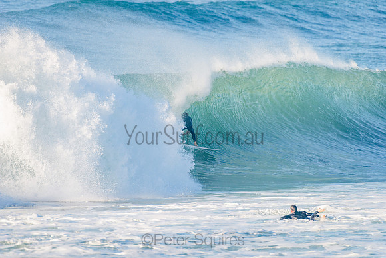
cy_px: 129
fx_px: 5362
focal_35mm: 500
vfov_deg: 2.8
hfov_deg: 4.1
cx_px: 193
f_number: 5.6
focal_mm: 500
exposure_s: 1/1600
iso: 280
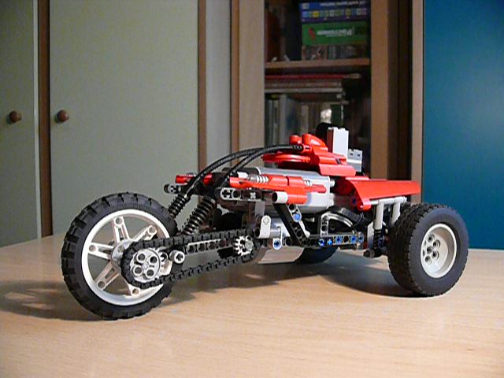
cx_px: 252
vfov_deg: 40.7
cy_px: 189
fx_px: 510
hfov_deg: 52.6
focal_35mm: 35
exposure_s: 1/30
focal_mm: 7.4
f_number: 2.8
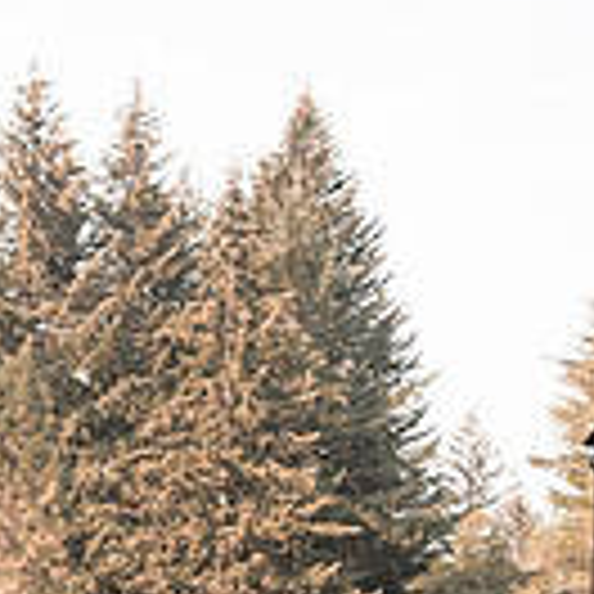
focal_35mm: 92
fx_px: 1786
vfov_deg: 17.9
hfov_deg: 16.8
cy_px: 726
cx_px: -338
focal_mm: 24
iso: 200
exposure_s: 1/800
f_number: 2.8
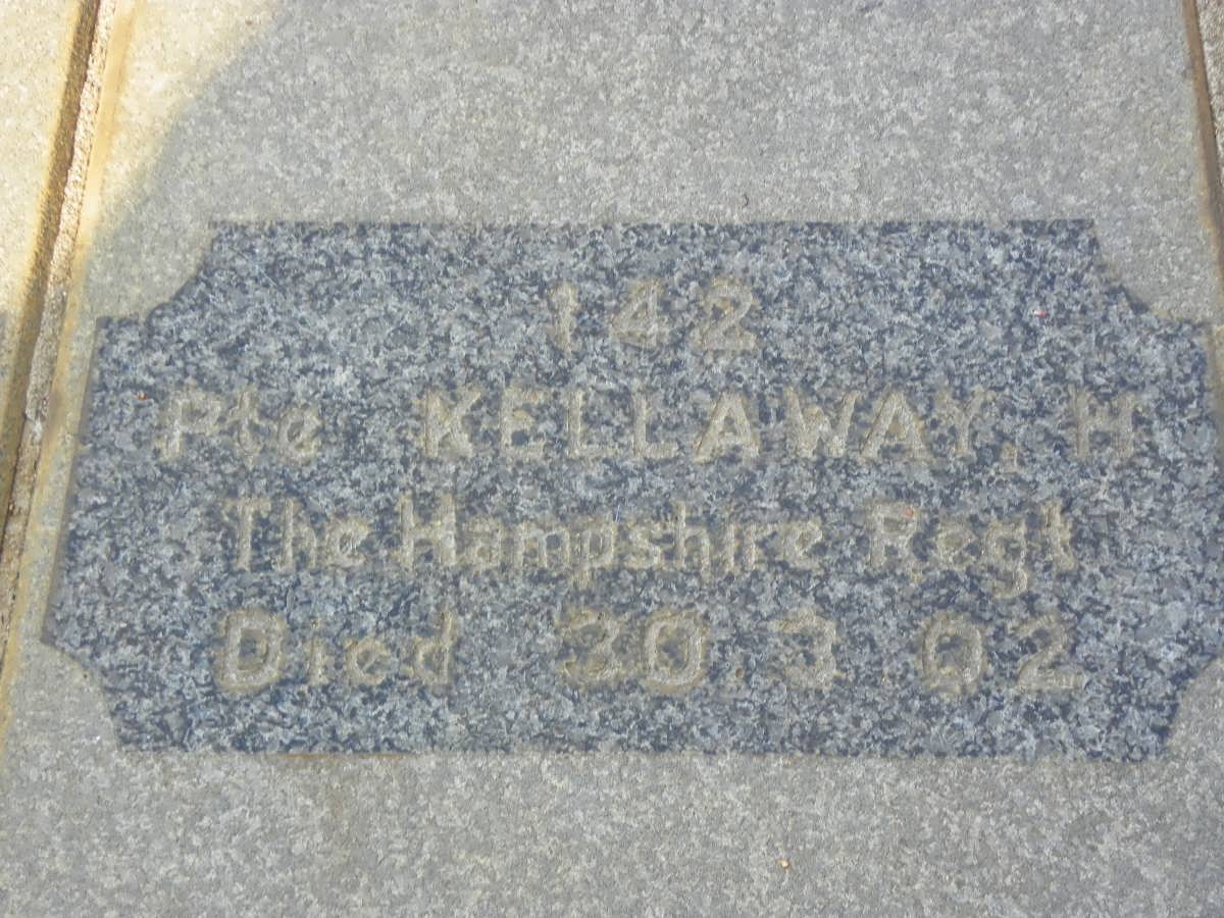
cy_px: 459
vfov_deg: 18.4
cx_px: 612
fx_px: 2829
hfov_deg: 24.4
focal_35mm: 80
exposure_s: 1/40
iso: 64
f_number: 4
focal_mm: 14.2
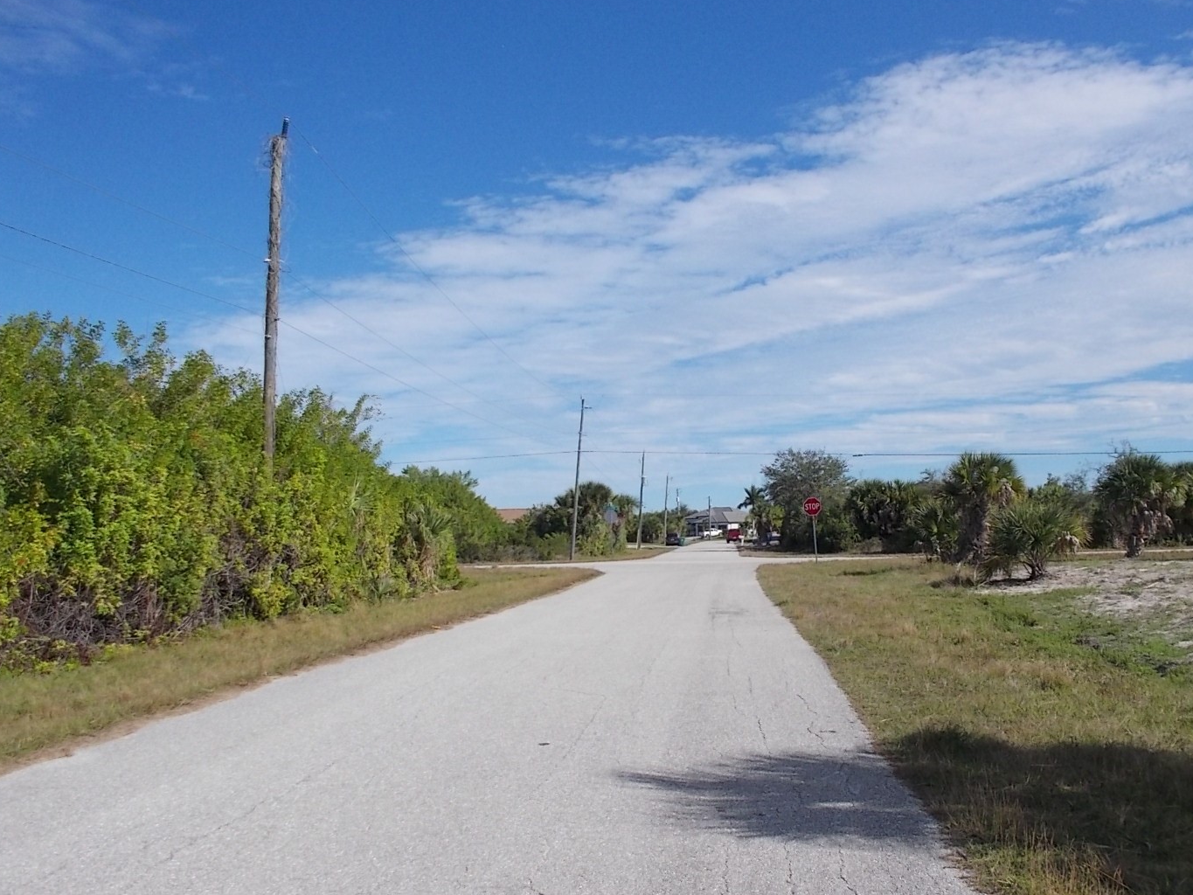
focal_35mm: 34
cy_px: 511
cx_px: 659
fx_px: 1172
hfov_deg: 53.8
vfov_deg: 41.7
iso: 80
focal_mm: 4.1
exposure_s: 1/1250
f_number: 3.3
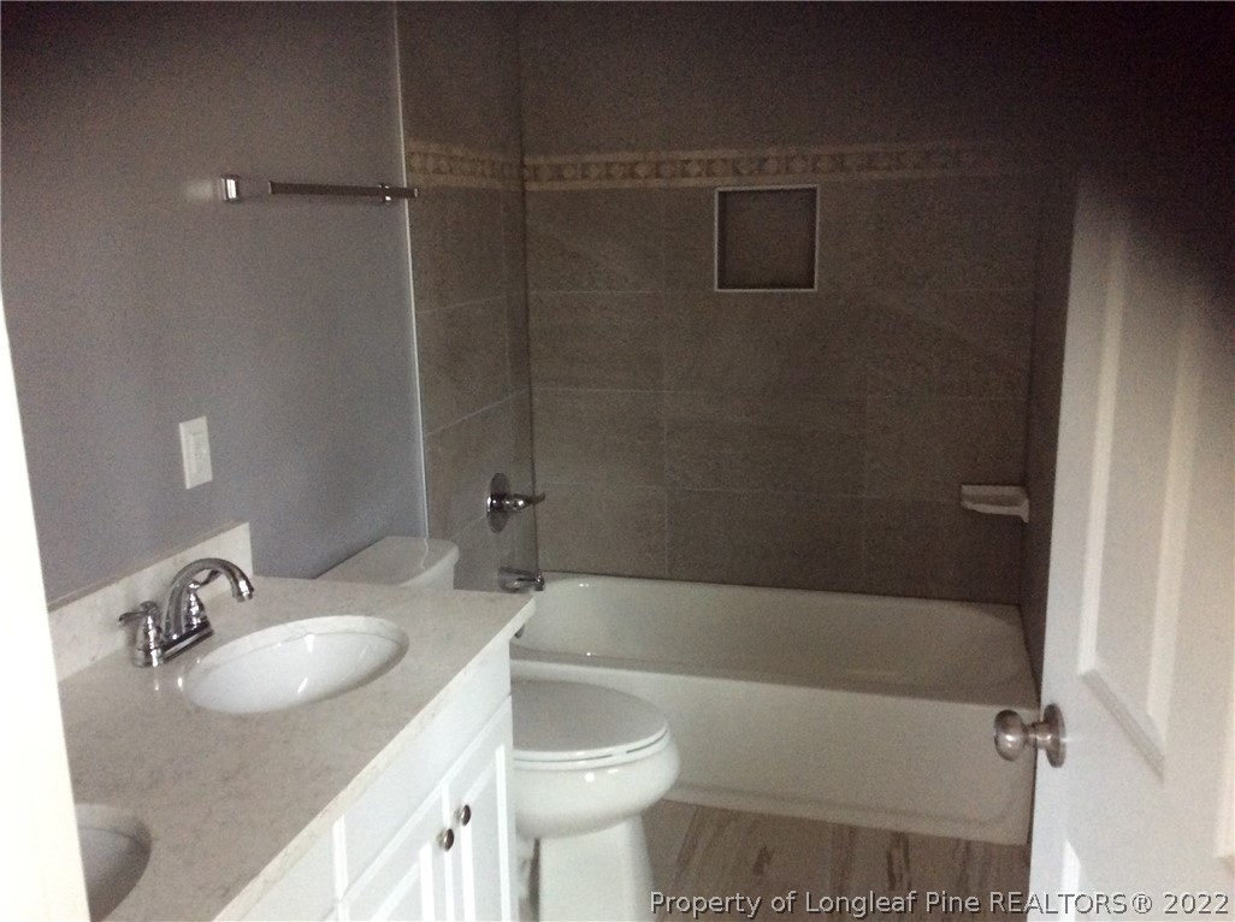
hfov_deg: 56.9
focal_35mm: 32
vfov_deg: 44.0
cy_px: 461
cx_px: 618
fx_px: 1140
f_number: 2.4
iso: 320
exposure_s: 1/20
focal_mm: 3.3
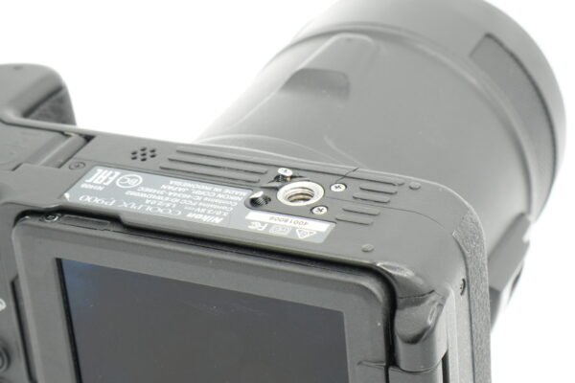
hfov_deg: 20.3
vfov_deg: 13.6
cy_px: 192
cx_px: 288
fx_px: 1605
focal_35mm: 100
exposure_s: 1/125
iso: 2000
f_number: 14
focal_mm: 67
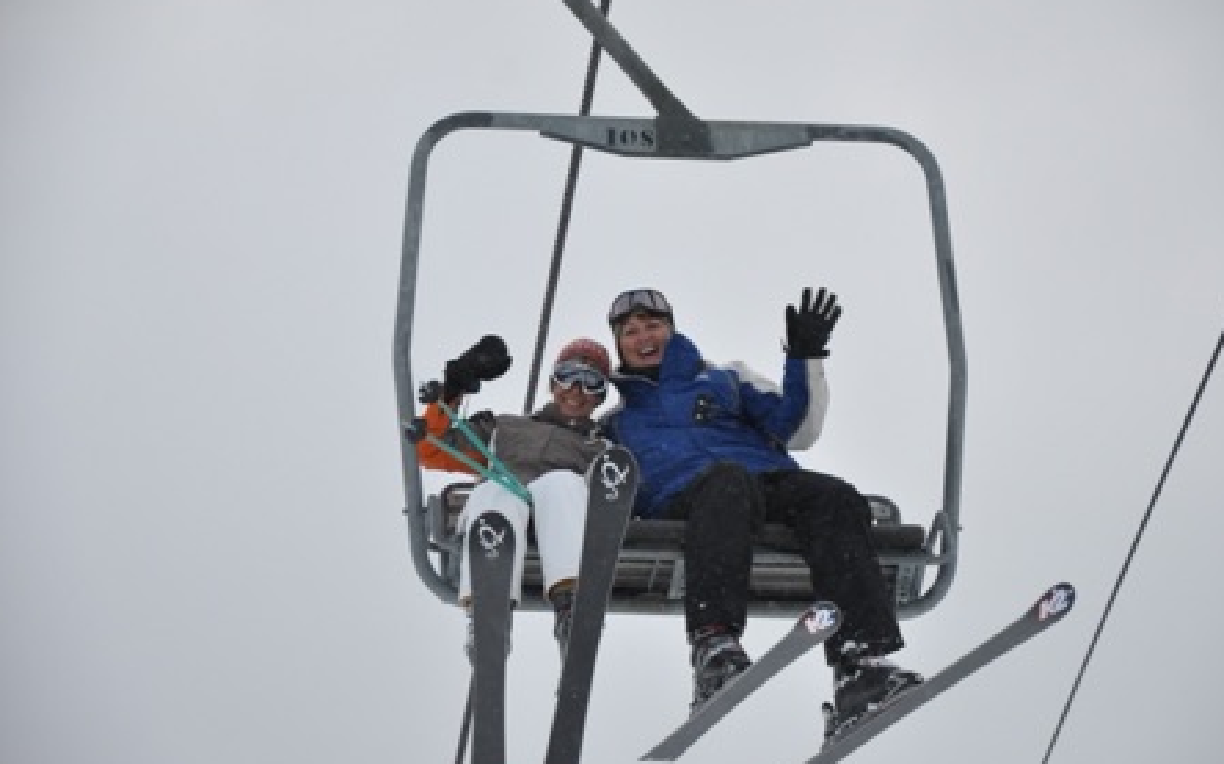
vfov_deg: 7.6
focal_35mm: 174
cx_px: 659
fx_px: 5786
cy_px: 401
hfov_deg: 12.1
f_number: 6.3
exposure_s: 1/500
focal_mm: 105
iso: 200
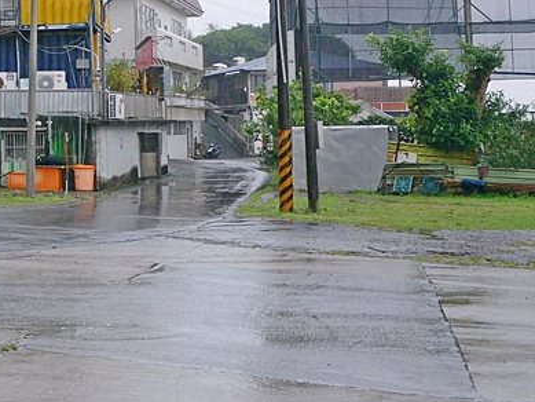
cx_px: 14
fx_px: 1113
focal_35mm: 72
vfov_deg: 20.0
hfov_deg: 25.8
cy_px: 20
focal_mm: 14
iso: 200
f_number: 2.5
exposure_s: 1/125
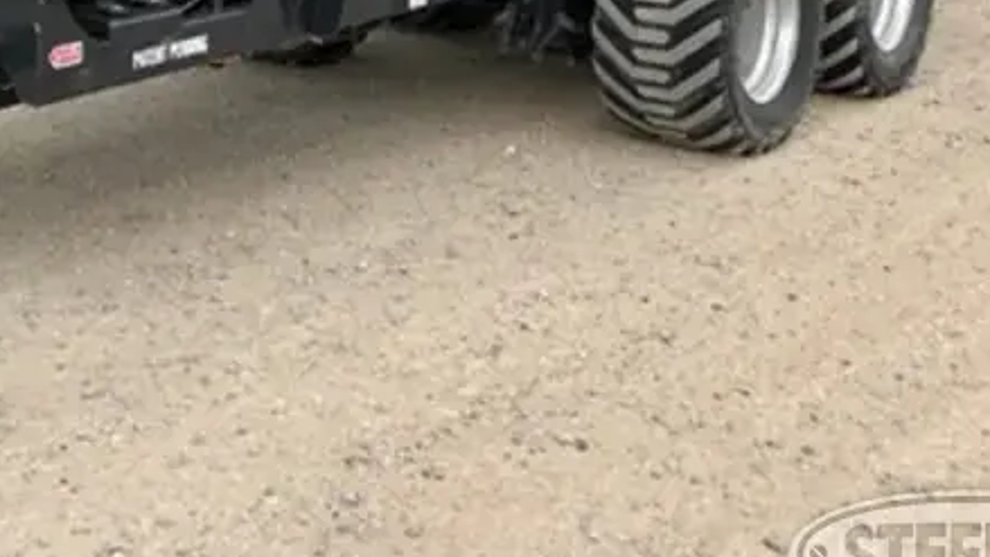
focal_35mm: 62
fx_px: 1628
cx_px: 106
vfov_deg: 18.1
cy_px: -167
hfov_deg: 32.2
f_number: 1.5
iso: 50
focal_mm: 5.7
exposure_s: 1/1412
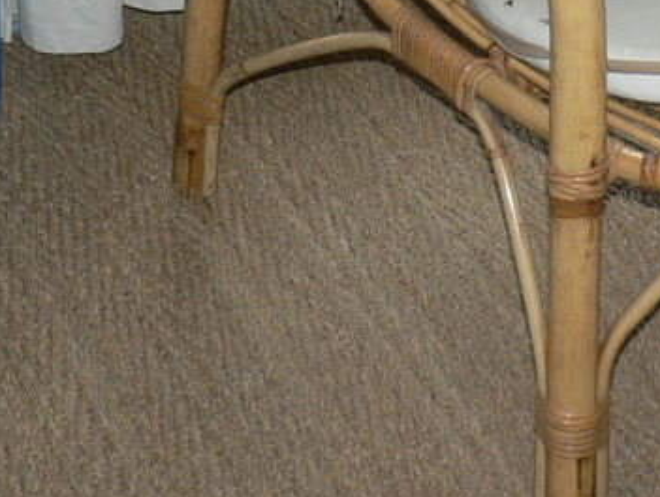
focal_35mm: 111
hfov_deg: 17.6
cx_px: 481
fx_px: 2119
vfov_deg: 13.0
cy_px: -115
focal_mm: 6.4
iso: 100
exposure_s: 1/60
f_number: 2.8
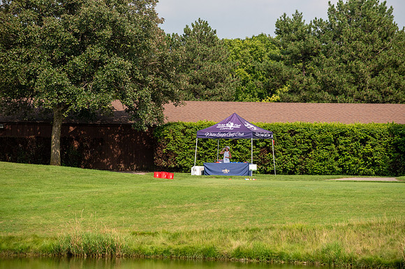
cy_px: 134
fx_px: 2251
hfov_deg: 10.3
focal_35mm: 200
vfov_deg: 6.9
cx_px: 202
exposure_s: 1/2500
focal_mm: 200
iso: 250
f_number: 5
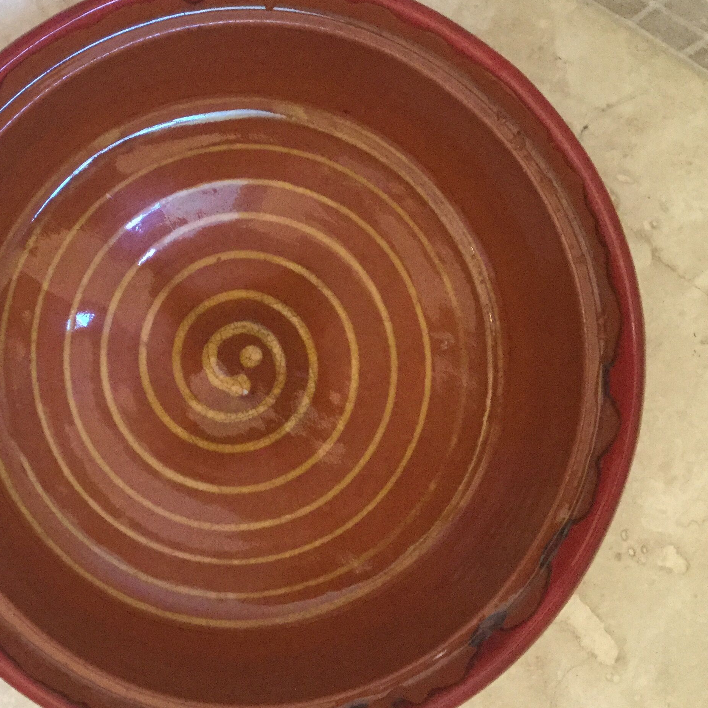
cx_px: 196
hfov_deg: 34.8
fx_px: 1111
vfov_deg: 35.4
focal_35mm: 48
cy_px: 346
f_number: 2.4
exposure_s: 1/25
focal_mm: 3.3
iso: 200
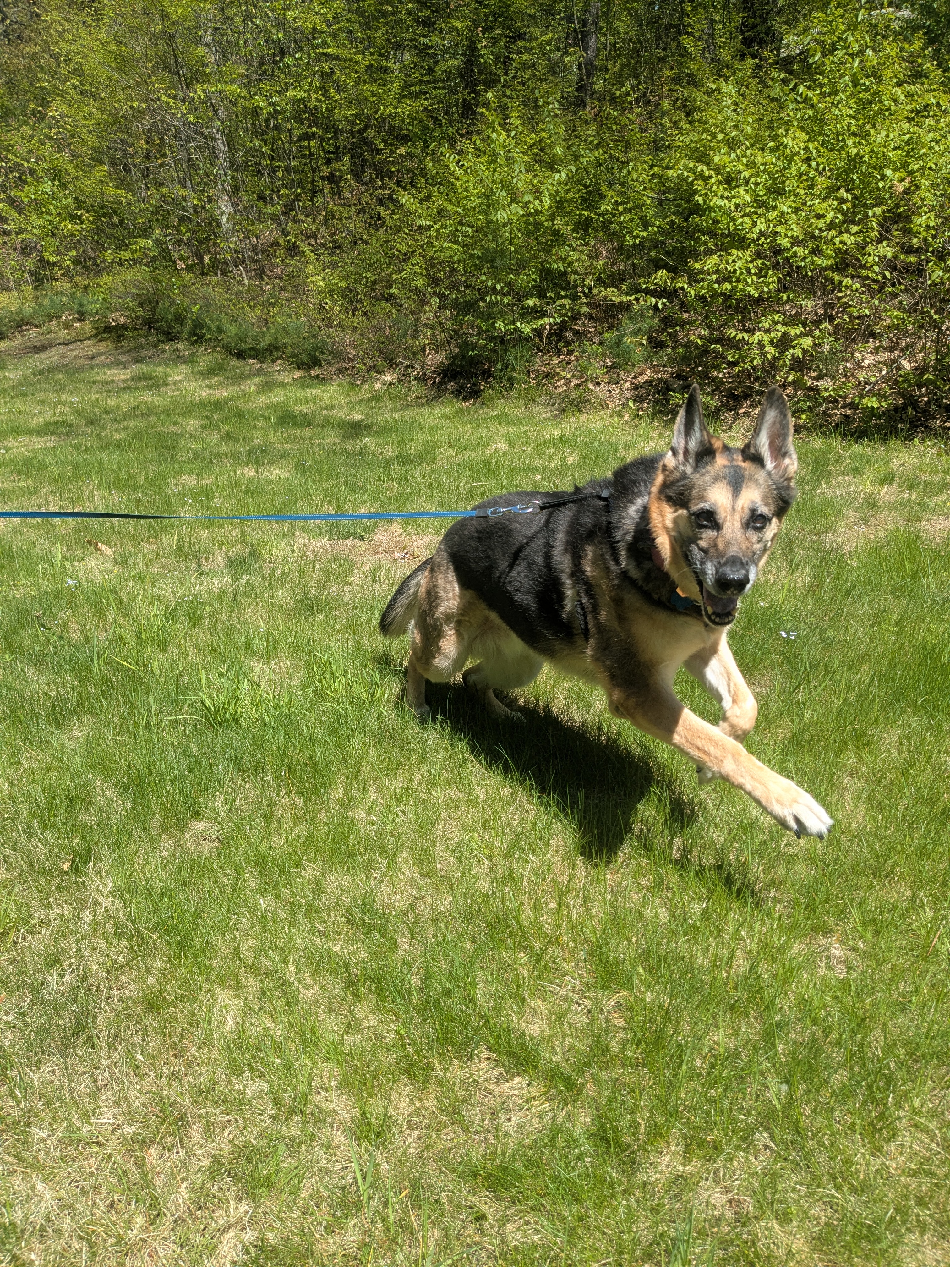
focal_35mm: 27
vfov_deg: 65.3
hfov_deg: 51.4
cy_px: 634
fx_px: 988
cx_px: 475
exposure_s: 1/1299
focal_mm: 4.38
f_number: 1.73
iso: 48
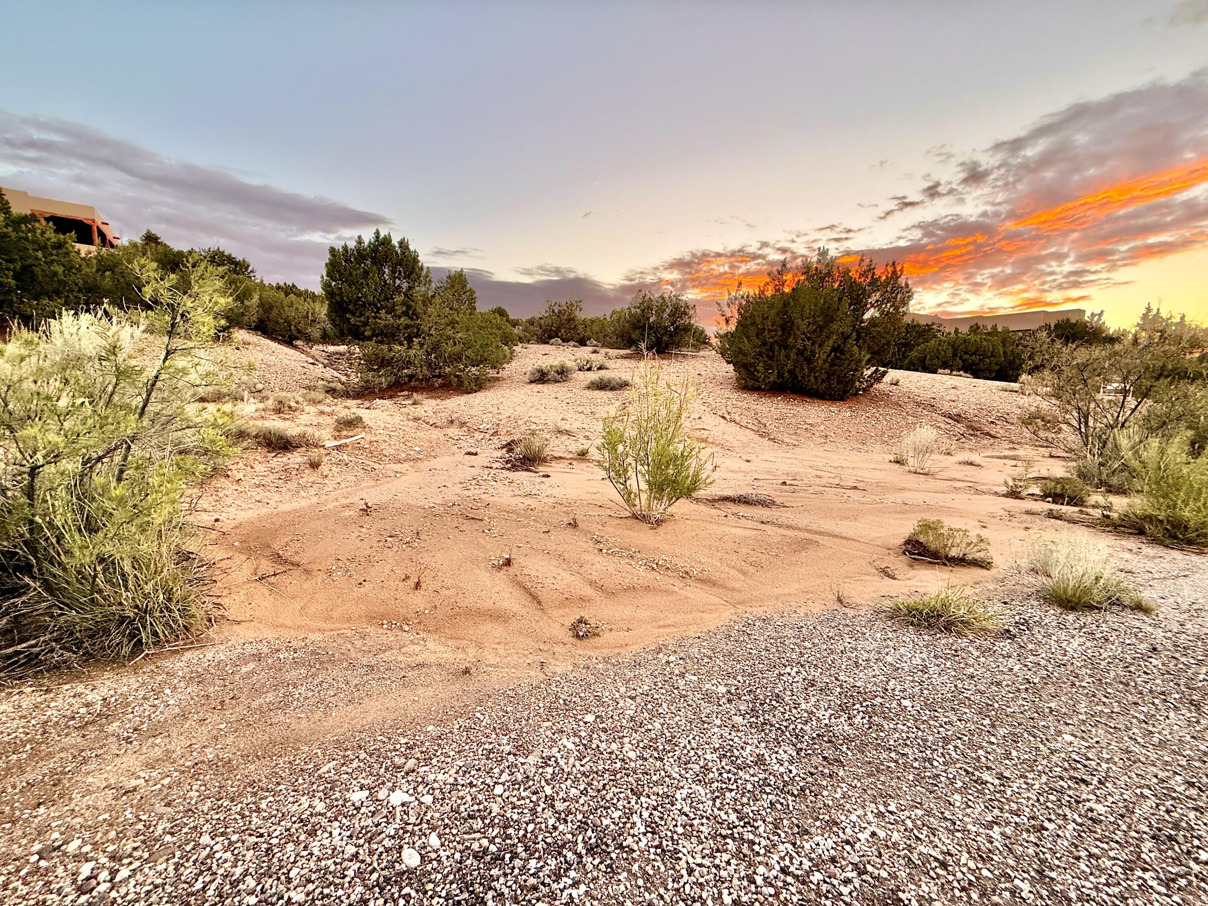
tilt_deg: -7.5
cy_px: 453
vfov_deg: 85.7
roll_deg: -0.7
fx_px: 489
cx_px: 604
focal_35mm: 14
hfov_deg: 102.1
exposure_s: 1/121
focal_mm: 2.22
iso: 80
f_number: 2.2
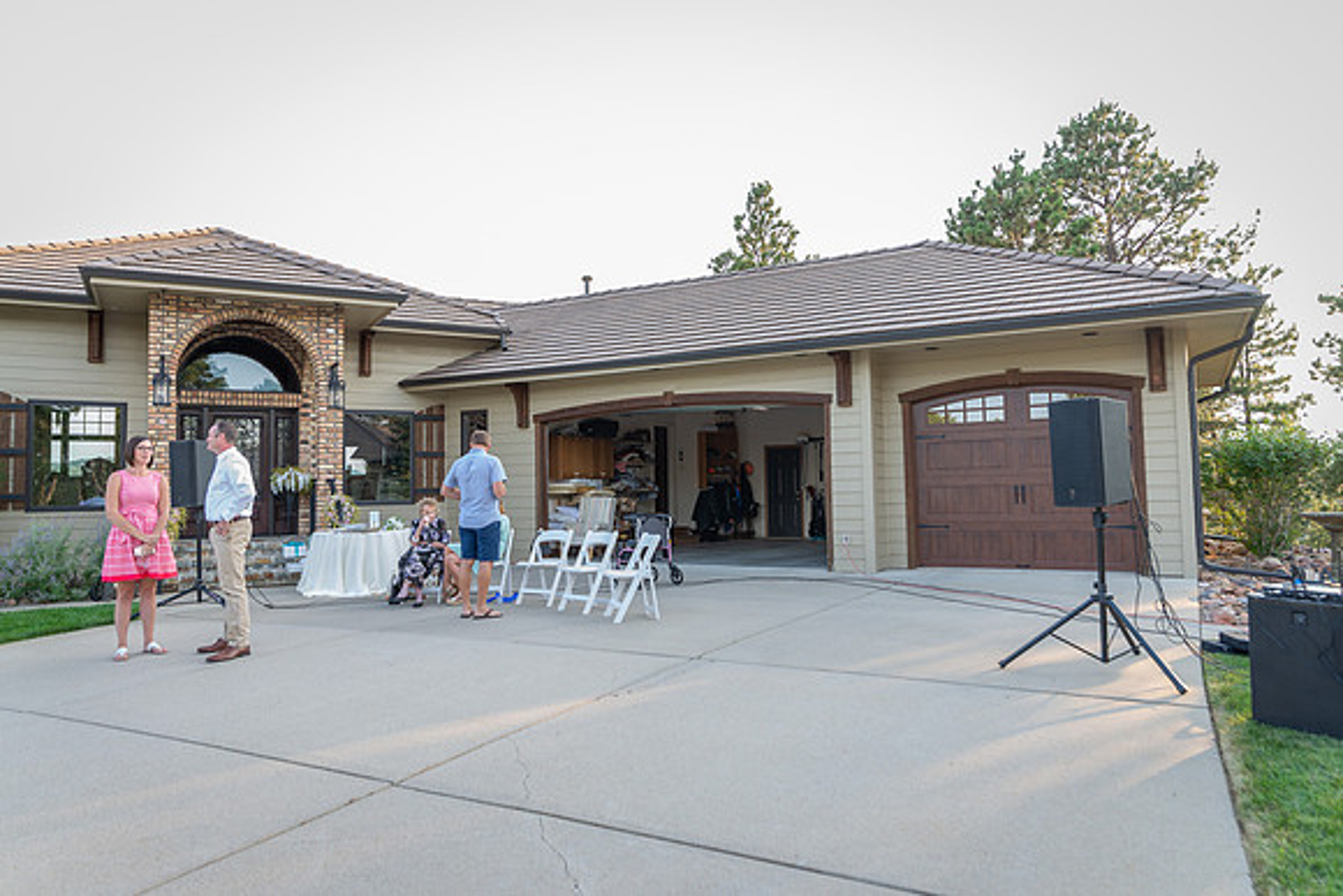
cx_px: 672
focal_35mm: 24
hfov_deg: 73.7
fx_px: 896
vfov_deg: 53.2
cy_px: 448
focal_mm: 24
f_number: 3.5
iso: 400
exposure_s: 1/160
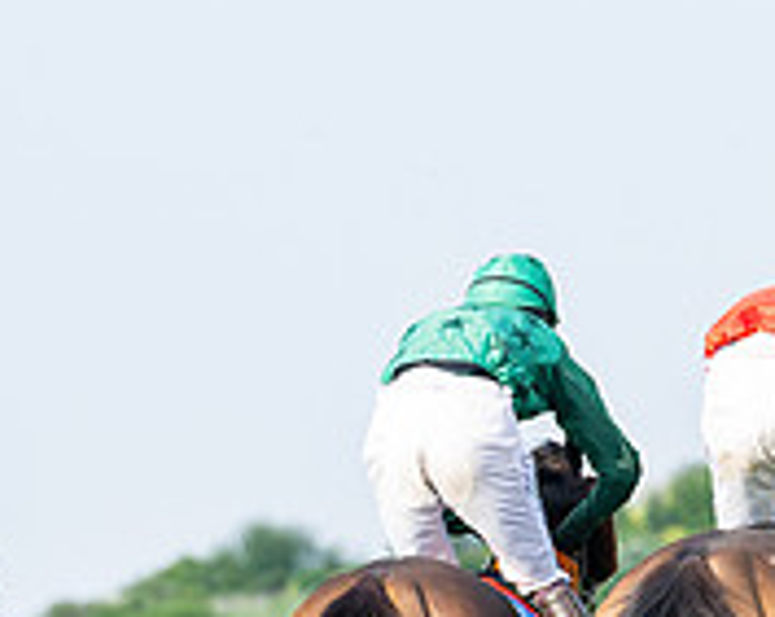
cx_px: 522
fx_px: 17220
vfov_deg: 2.1
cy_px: 642
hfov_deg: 2.6
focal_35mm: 752
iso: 400
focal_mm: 200
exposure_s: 1/1250
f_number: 5
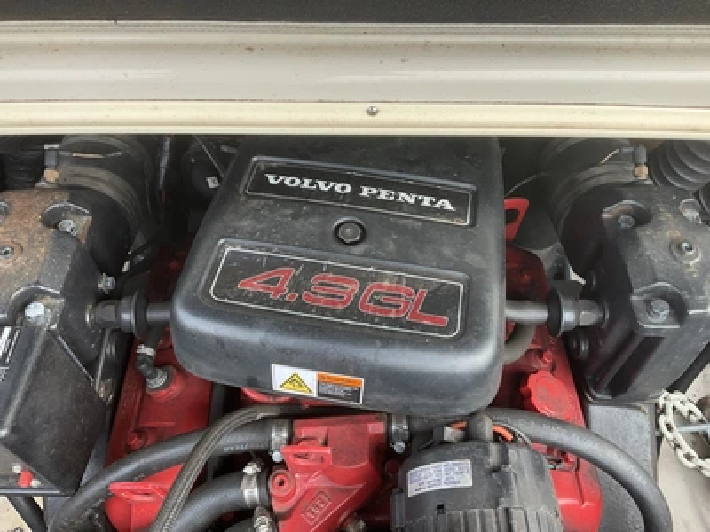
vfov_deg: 48.2
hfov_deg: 61.7
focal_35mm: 29
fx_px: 595
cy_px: 266
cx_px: 355
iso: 20
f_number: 1.8
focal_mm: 3
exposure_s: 1/142
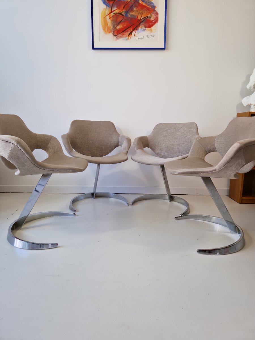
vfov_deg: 73.9
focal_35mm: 23
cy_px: 170
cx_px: 128
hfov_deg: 58.9
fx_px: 226
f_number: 1.8
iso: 50
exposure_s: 1/50
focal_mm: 5.4
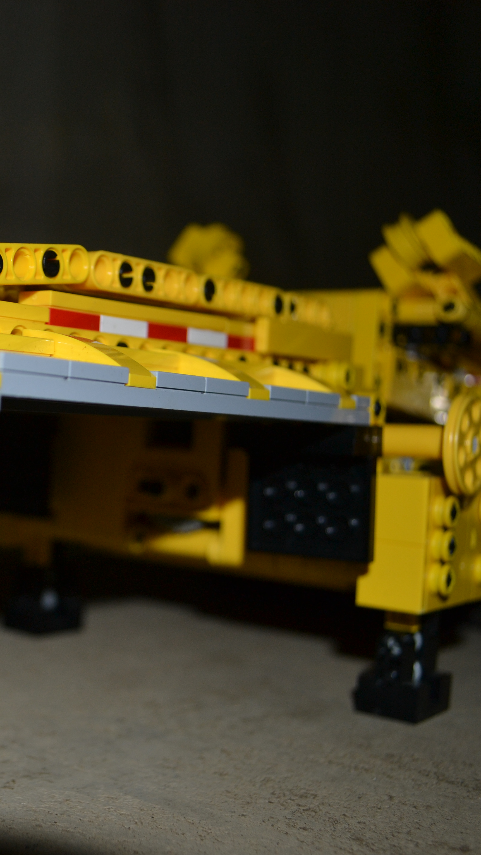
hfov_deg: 21.6
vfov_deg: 39.9
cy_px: 427
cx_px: -77
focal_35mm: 52
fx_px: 1179
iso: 180
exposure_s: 1/60
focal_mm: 22
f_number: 3.8
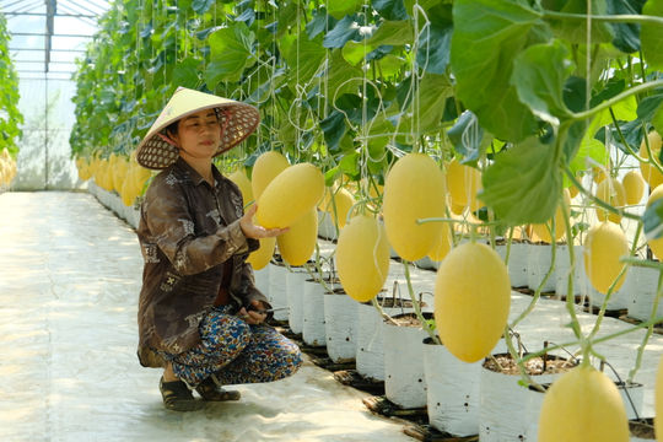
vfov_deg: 17.9
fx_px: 1400
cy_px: 221
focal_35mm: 76
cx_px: 332
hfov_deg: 26.7
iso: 500
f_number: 4.5
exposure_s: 1/500
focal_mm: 50.5
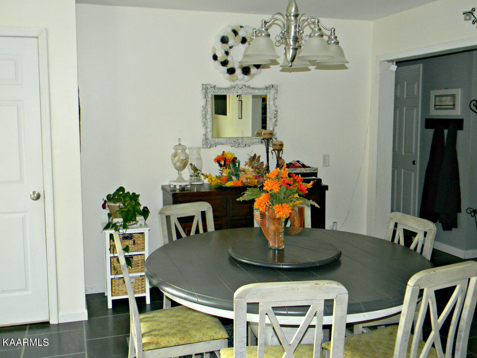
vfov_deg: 39.7
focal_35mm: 36
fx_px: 496
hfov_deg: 51.4
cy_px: 179
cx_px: 238
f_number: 3.7
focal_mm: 6.4
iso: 200
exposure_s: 1/30
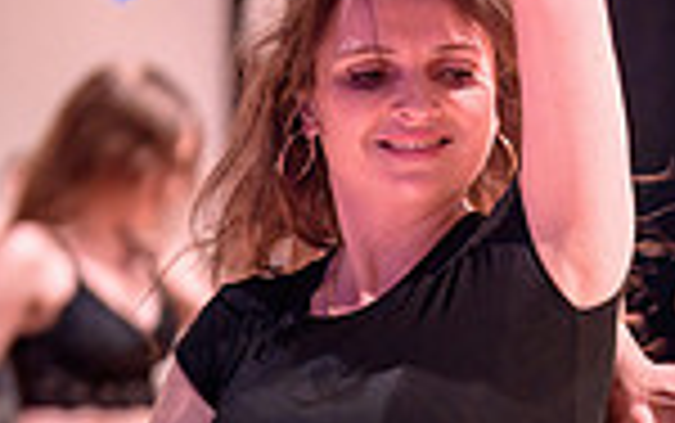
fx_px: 3627
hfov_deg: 10.5
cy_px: 475
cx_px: 819
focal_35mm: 197
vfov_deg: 6.6
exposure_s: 1/250
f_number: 1.4
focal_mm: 50
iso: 1600
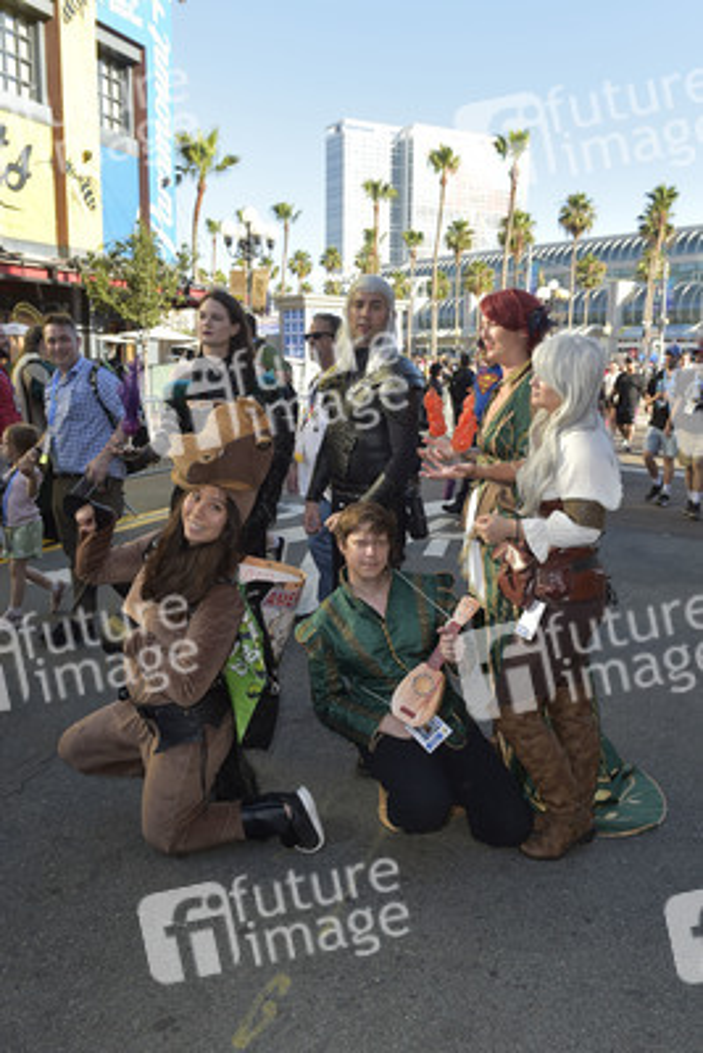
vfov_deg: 63.6
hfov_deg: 45.0
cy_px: 526
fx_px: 849
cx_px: 352
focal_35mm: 29
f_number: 6.3
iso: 200
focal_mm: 29
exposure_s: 1/250
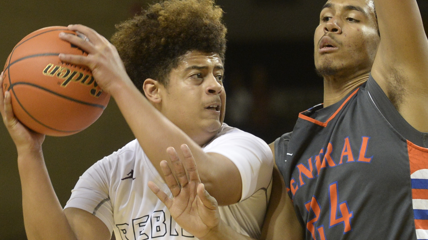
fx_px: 1566
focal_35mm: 138
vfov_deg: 8.8
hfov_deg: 15.6
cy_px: 145
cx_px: 228
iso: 3200
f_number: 3.2
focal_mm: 116
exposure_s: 1/1000
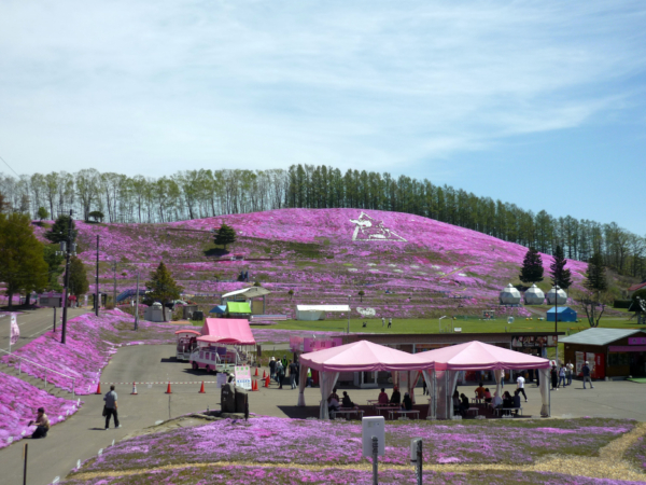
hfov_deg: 49.0
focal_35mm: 38
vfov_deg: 37.7
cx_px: 323
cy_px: 242
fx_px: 709
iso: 100
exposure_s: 1/250
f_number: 8
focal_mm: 6.3
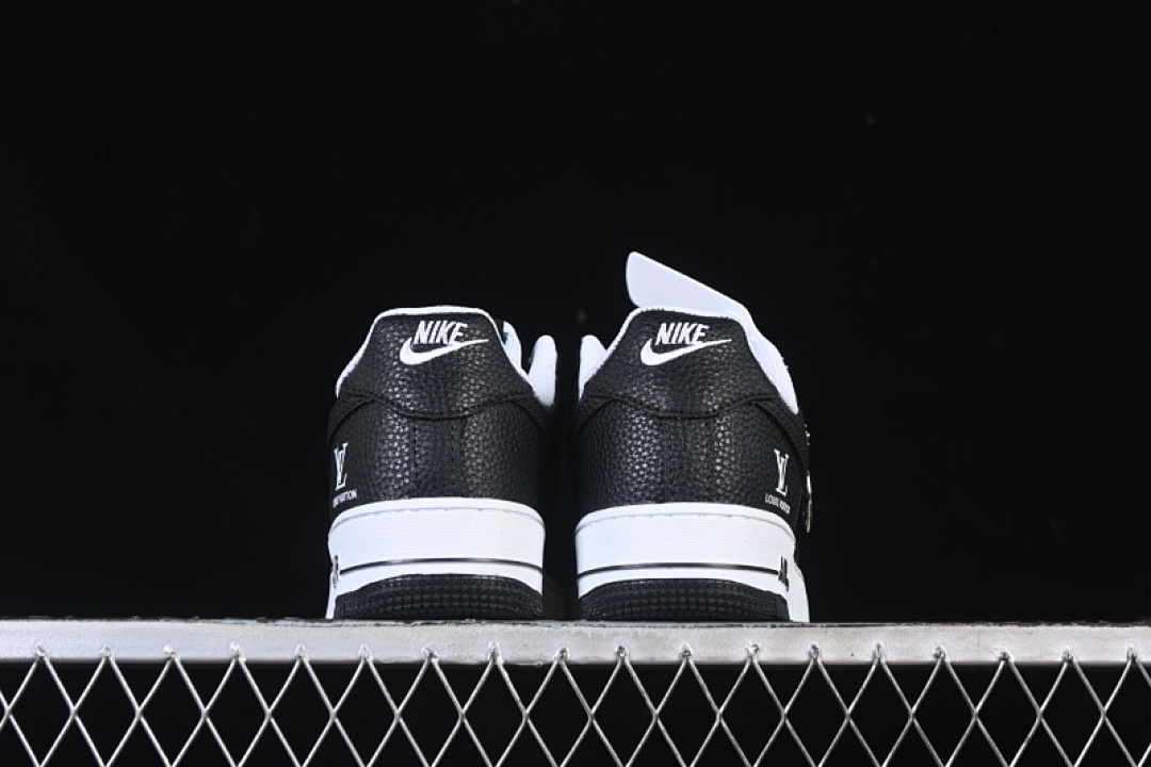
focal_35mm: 75
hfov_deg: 27.0
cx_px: 576
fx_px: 2398
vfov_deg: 18.2
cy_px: 384
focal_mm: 50
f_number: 6.3
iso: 160
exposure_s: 1/50
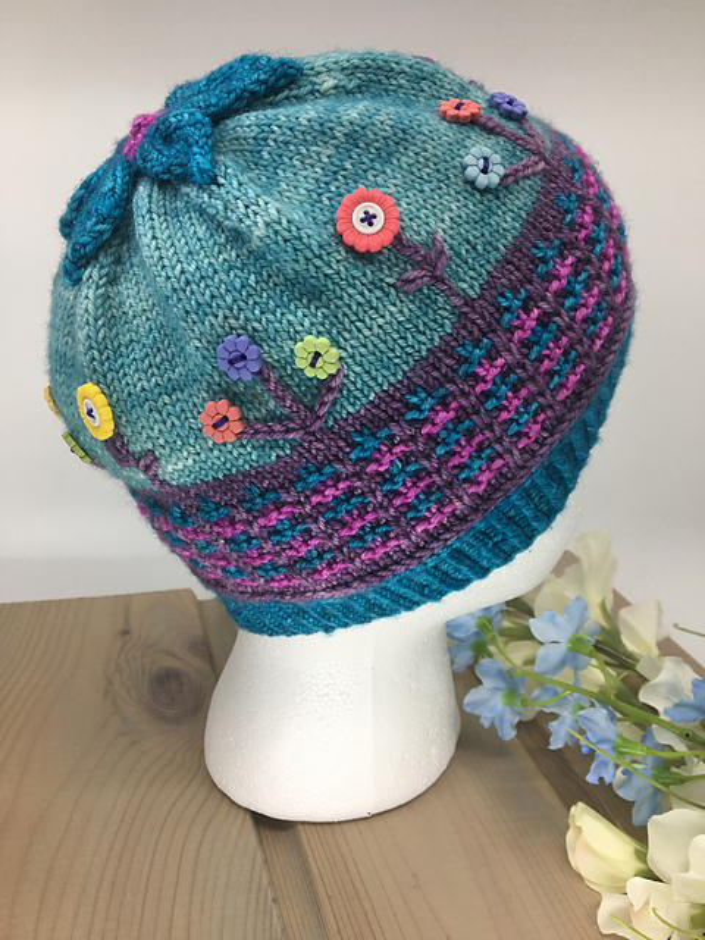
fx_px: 787
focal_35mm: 29
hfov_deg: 48.2
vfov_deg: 61.7
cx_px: 352
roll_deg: -5.4
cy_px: 470
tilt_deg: -19.7
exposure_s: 1/132
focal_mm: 4.15
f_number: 2.2
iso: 25
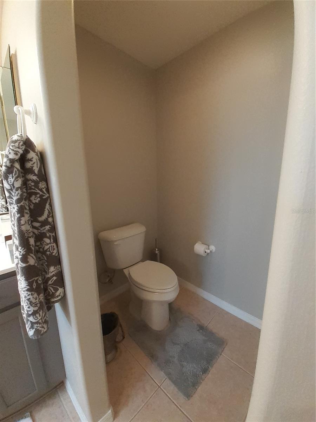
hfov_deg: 89.9
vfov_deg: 106.2
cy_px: 211
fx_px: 158
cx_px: 158
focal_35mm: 13
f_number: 2.2
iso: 200
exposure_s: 1/40
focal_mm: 1.13
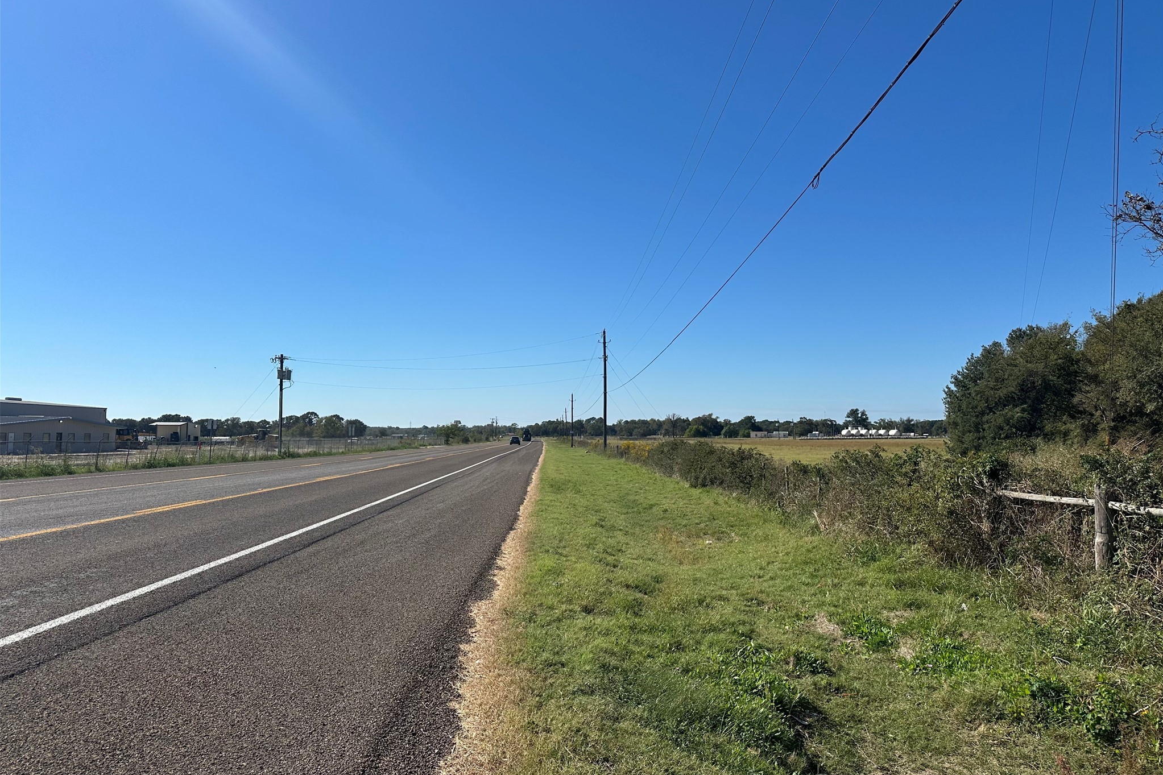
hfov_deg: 71.5
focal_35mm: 25
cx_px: 582
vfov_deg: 51.3
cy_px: 372
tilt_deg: +4.0
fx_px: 808
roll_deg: -1.2
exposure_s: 1/7042
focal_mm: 6.86
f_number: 1.78
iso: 80
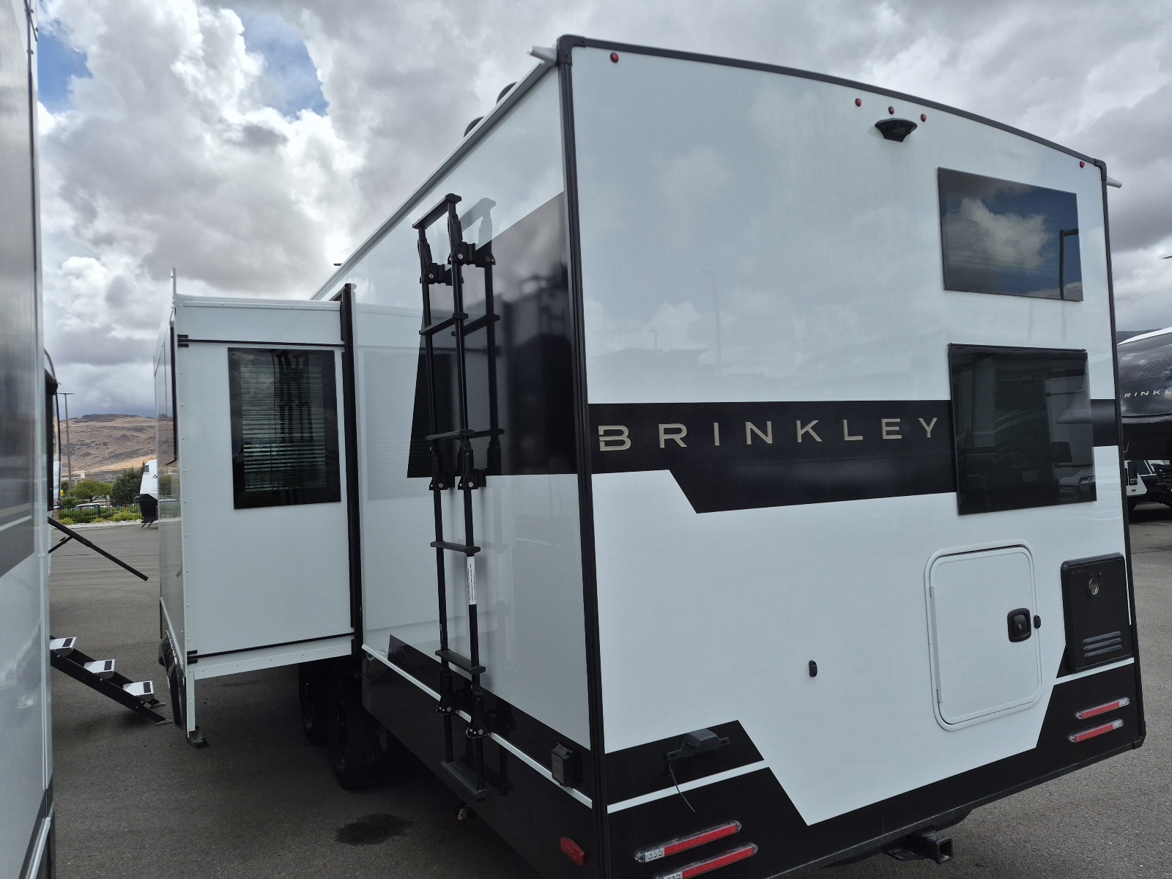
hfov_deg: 73.9
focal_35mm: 23
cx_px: 586
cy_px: 440
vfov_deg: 58.9
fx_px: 779
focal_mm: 5.4
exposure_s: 1/10000
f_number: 1.8
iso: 64
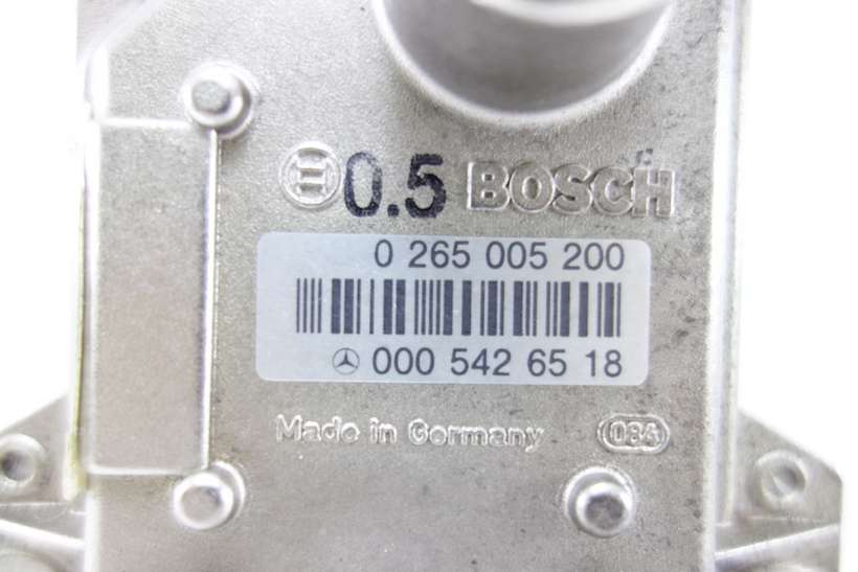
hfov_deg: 65.5
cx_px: 429
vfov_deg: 46.4
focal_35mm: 28
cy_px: 286
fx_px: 667
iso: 125
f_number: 1.8
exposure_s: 1/30
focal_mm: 10.4
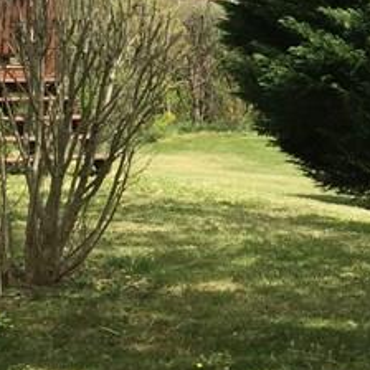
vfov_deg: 14.6
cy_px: -33
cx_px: 535
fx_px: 1415
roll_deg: +0.0
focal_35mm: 117
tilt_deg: +2.6
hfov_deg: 14.1
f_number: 2.2
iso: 32
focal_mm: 4.15
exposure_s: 1/1647
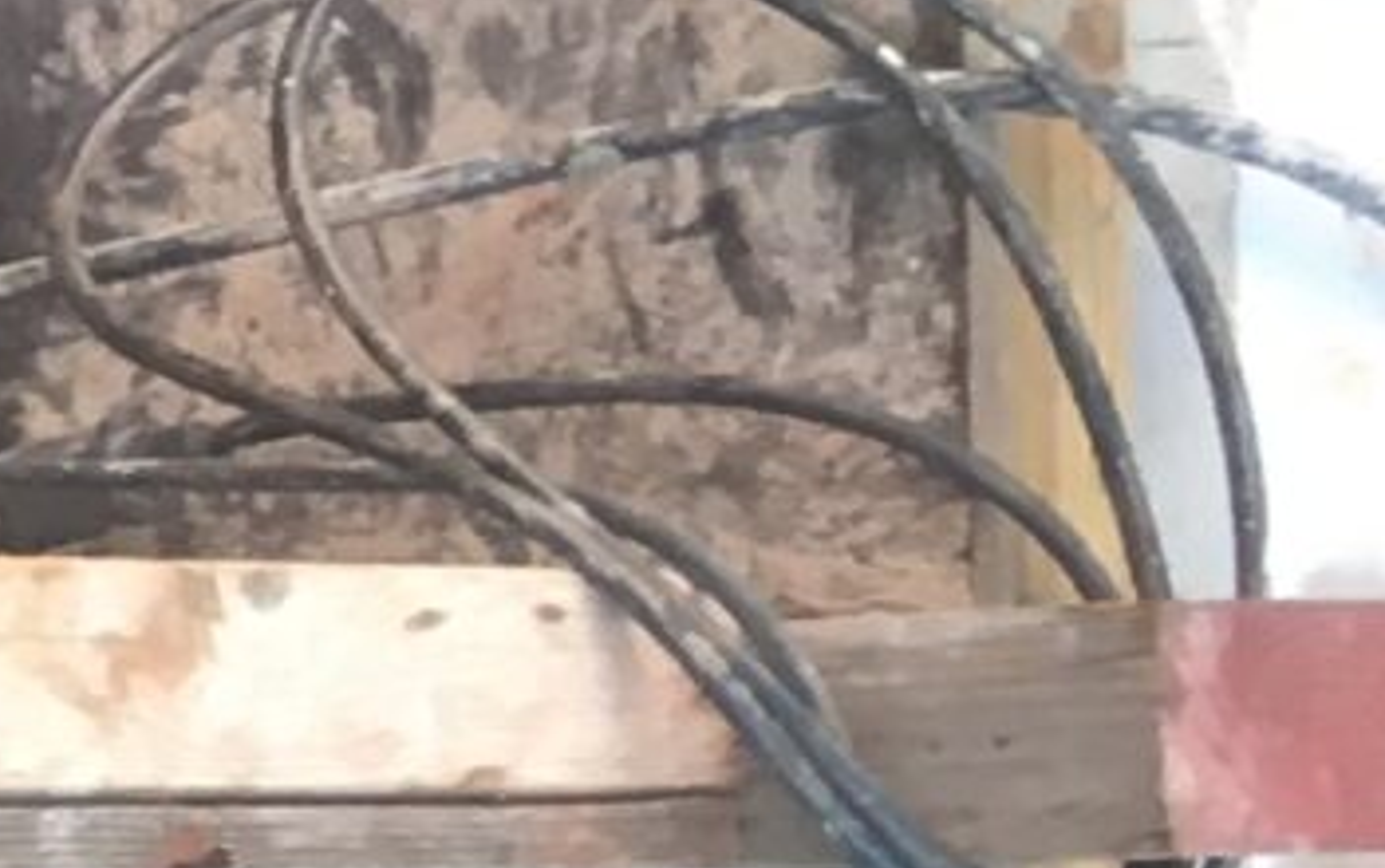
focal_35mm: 224
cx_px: -3535
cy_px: 1042
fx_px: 8462
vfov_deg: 5.8
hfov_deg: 7.5
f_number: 2.2
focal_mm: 4.15
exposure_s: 1/33
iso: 64
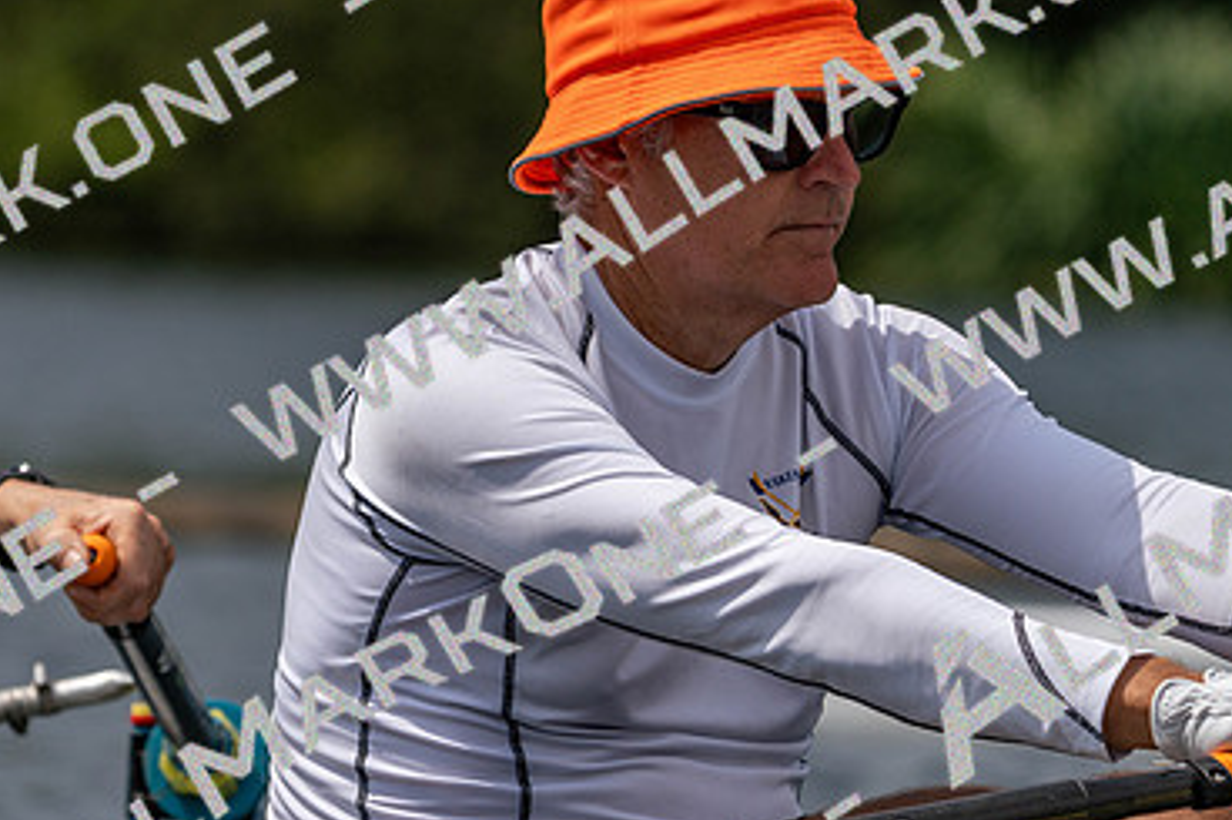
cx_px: 646
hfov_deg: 4.4
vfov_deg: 3.0
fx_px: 15905
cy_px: 470
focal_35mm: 465
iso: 125
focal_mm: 295
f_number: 5.6
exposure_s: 1/1600
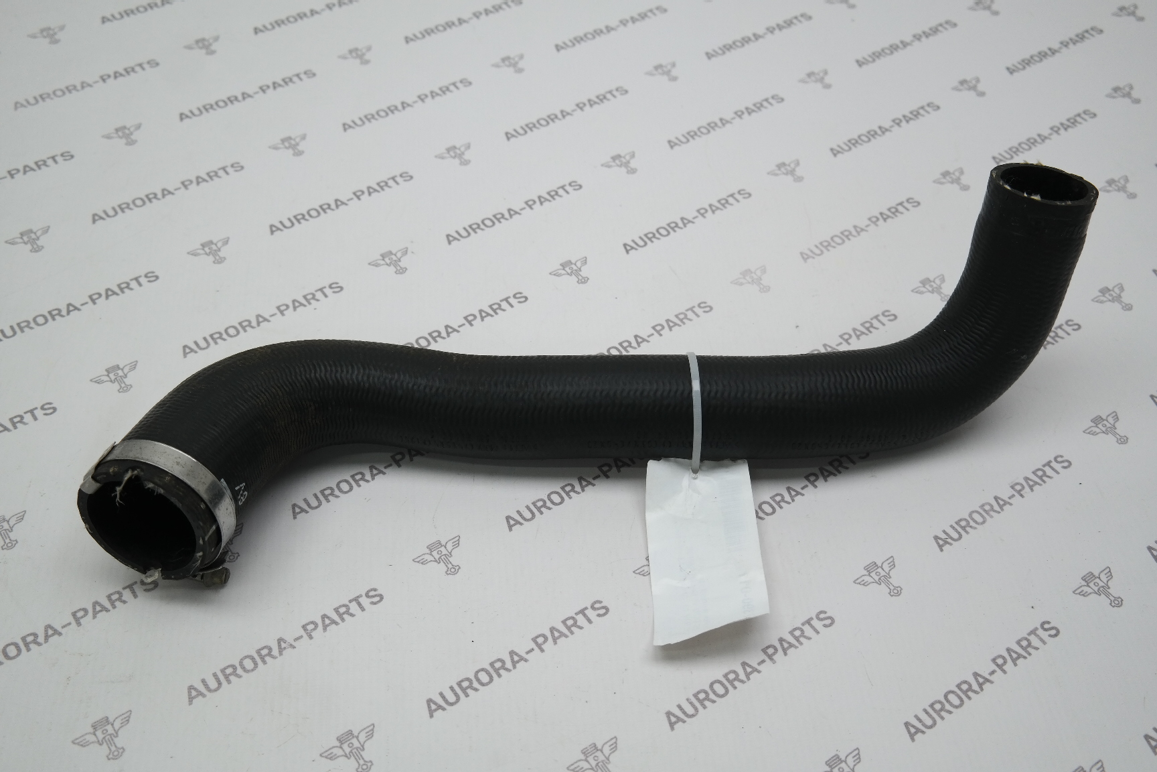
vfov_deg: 32.6
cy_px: 386
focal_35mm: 41
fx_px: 1318
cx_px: 578
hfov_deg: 47.4
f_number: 4
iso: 200
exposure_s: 1/100
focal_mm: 27
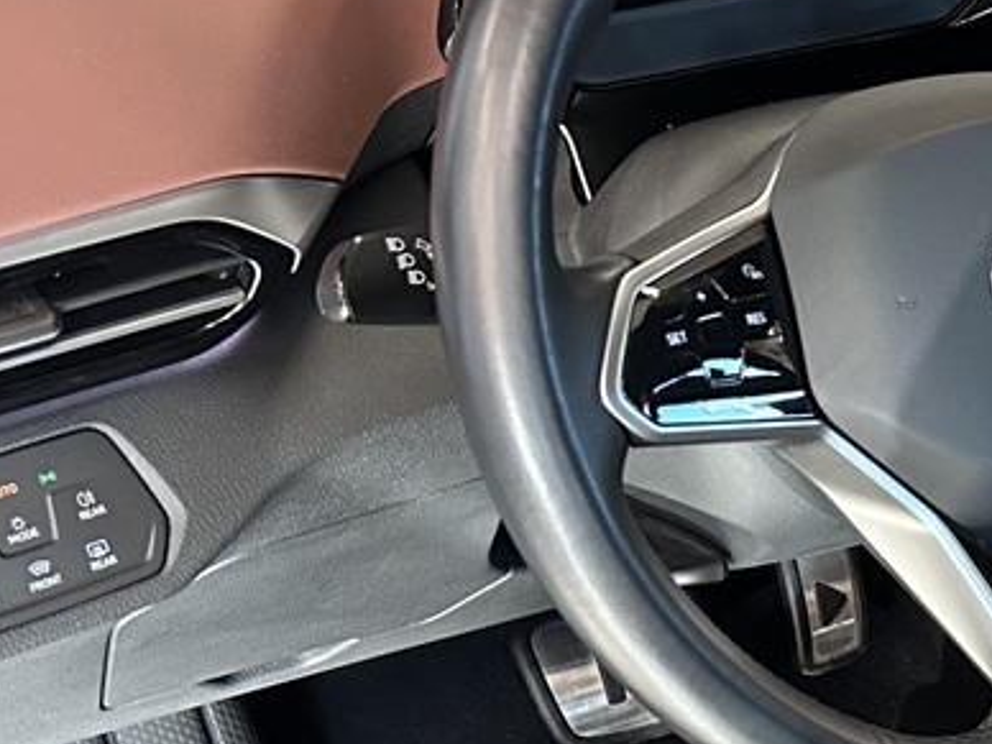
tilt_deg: -39.8
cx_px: 1365
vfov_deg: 16.1
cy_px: 816
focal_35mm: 89
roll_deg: -9.0
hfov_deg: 19.8
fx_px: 2550
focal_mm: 6.86
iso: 640
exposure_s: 1/60
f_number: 1.78
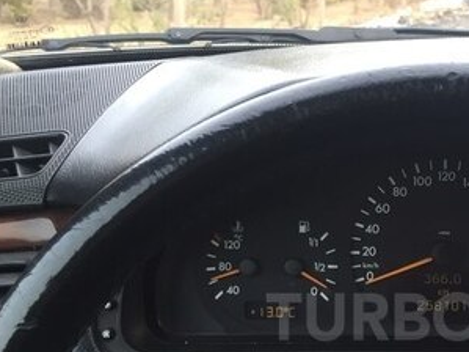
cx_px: 427
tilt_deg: -22.4
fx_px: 867
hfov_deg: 29.0
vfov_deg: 22.4
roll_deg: -1.4
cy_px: 317
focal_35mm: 64
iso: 80
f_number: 2.2
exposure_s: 1/33
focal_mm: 4.15
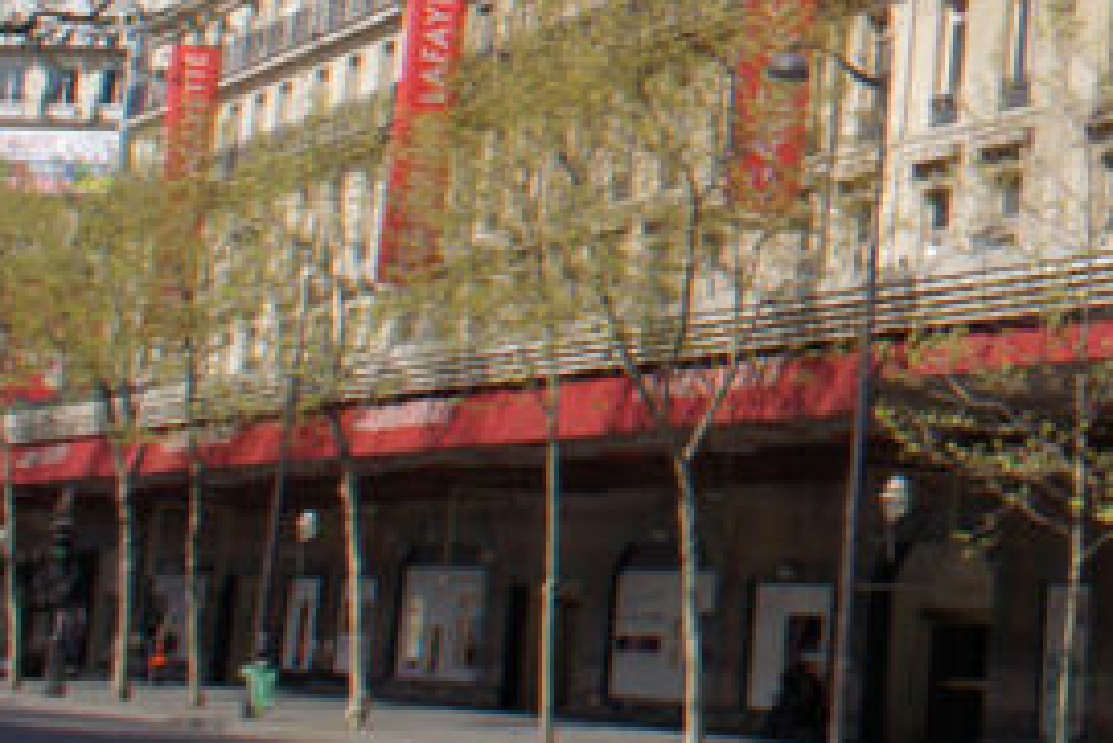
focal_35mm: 102
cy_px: -357
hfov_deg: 17.2
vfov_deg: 12.8
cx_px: 1856
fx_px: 3155
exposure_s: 1/320
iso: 200
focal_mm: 18
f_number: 10
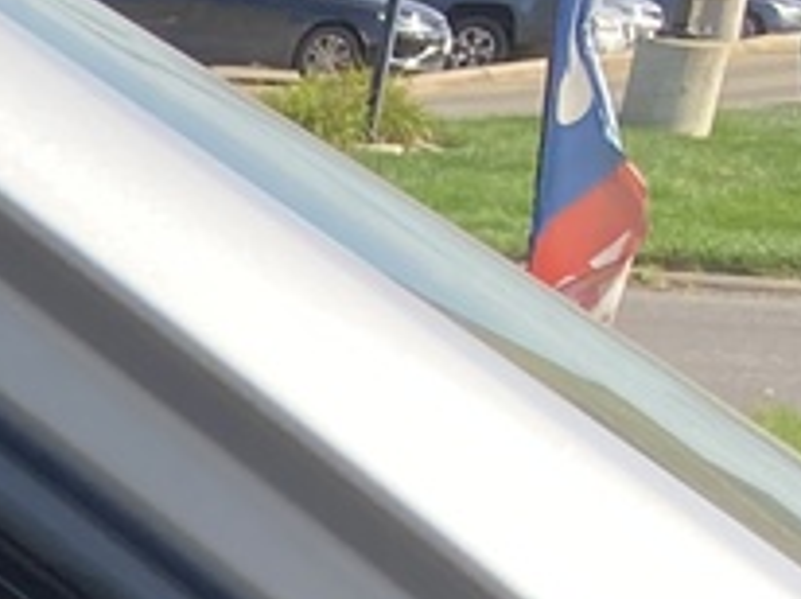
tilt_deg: -22.0
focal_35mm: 196
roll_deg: -3.4
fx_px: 4530
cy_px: 1739
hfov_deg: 8.6
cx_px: -1524
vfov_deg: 6.9
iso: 20
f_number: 1.8
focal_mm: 3.99
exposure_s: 1/639
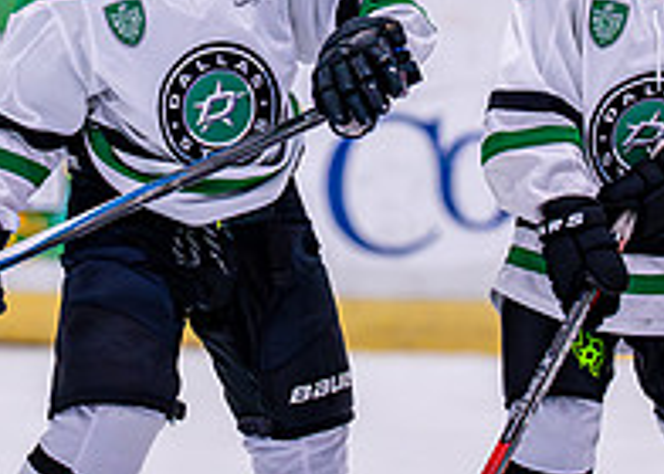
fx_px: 10447
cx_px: 310
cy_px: 129
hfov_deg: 3.6
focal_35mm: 554
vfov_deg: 2.6
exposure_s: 1/1250
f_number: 2.8
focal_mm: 146
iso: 2500
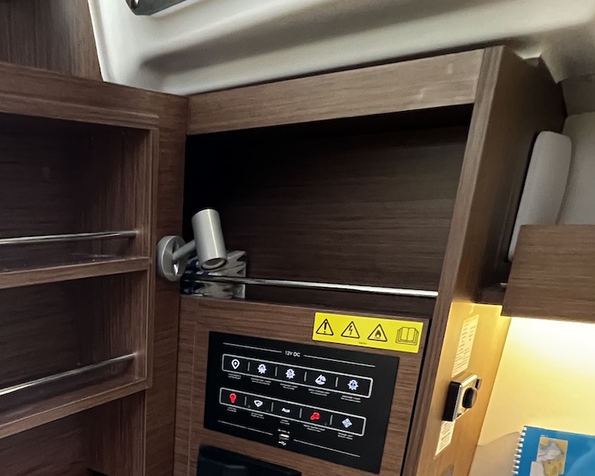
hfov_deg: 50.7
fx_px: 564
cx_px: 85
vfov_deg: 41.3
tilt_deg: -21.8
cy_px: 449
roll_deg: +0.8
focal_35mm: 32
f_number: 1.8
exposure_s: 1/60
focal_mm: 1.57
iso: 800
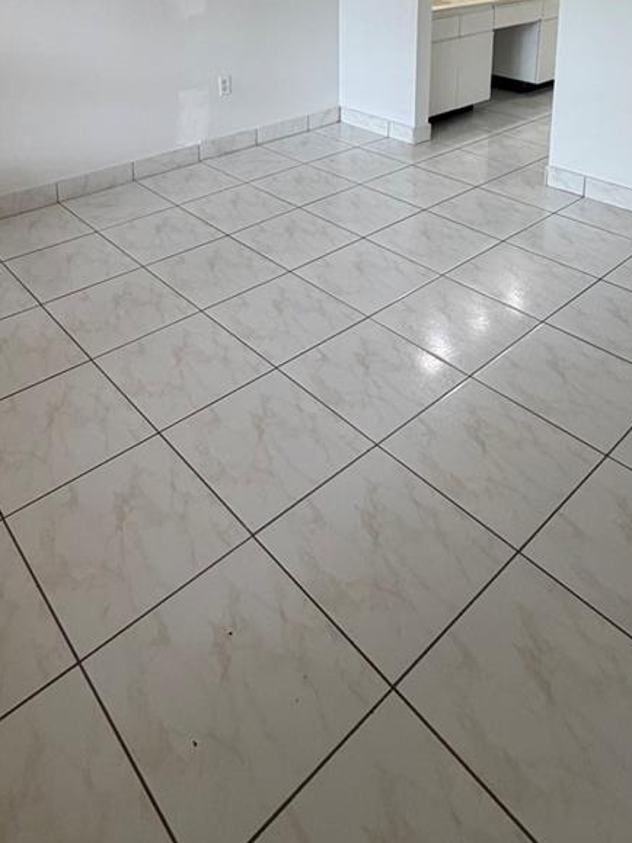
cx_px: 281
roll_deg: +0.0
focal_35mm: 29
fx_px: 706
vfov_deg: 52.6
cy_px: 55
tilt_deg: -11.7
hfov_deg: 48.1
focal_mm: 2.22
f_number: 2.2
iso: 200
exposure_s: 1/60
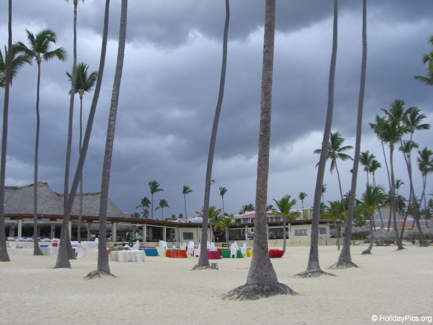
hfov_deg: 49.0
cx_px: 216
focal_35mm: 38
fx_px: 475
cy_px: 162
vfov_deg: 37.7
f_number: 8
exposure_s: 1/200
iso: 100
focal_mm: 6.2
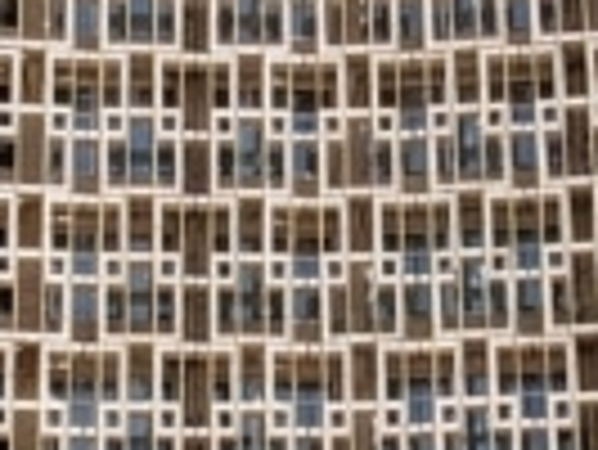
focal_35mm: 208
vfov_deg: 7.1
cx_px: 526
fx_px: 3596
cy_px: -14
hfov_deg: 9.5
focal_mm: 4.38
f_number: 1.73
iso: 60
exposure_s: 1/3891
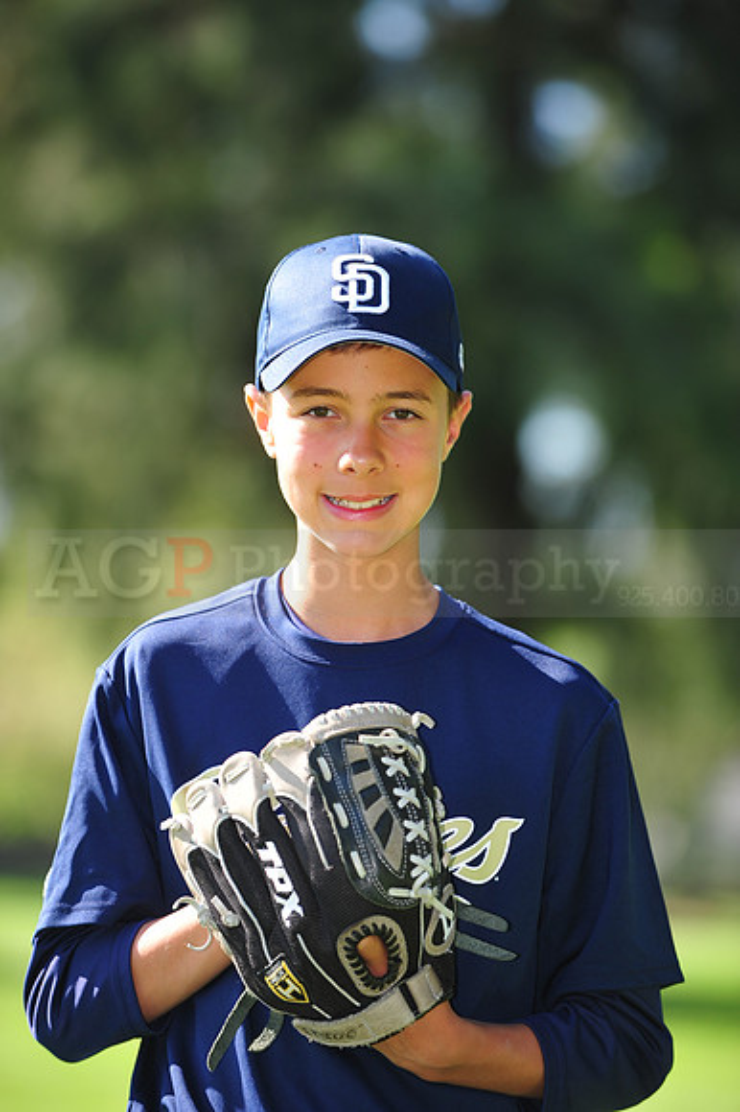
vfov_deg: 10.3
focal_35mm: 200
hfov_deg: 6.9
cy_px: 556
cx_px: 370
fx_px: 6174
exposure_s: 1/400
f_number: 4.5
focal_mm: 200
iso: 200
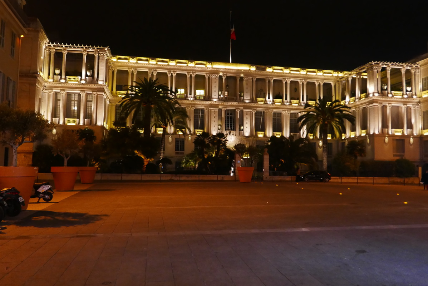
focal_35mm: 31
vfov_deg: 42.4
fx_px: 369
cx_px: 214
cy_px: 143
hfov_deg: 60.2
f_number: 2.2
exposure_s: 1/80
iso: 3200
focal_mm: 13.9
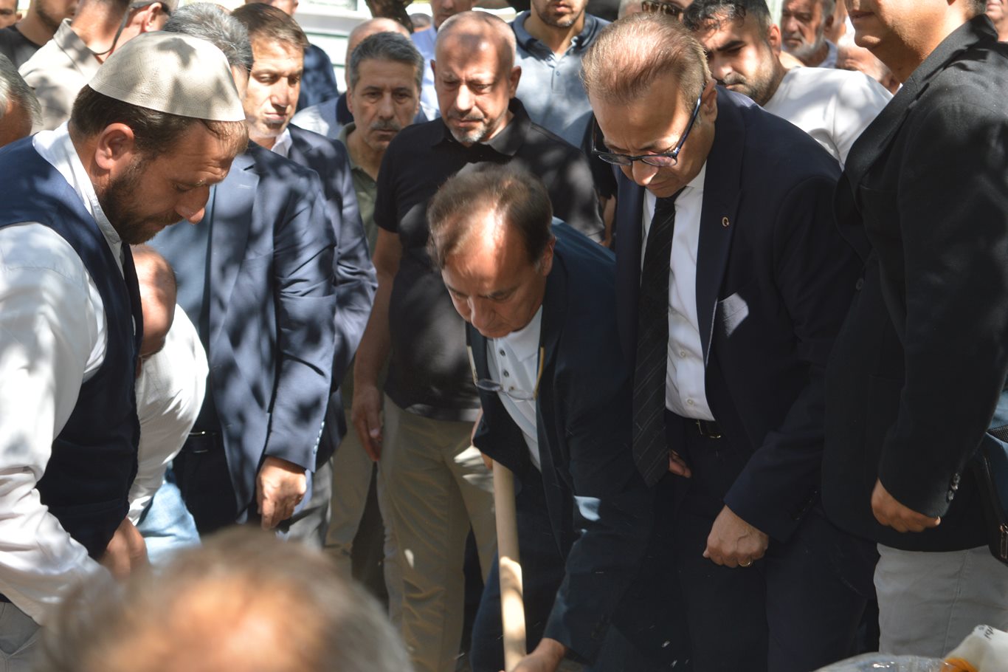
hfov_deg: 26.0
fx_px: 2183
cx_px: 504
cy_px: 336
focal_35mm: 78
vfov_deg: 17.5
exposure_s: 1/125
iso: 140
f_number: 5.6
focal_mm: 52
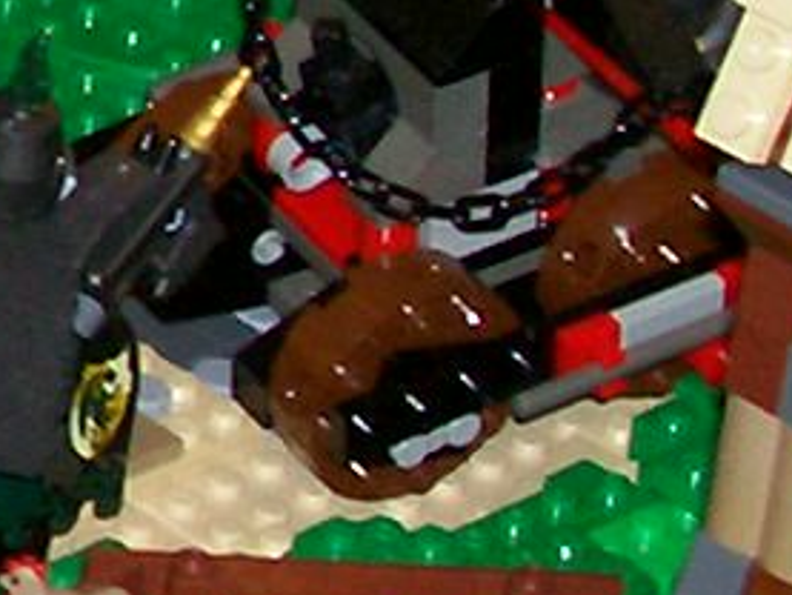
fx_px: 8973
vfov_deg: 3.8
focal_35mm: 392
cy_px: -326
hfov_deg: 4.8
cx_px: -1593
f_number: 3.2
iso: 80
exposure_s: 1/73.3
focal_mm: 8.7
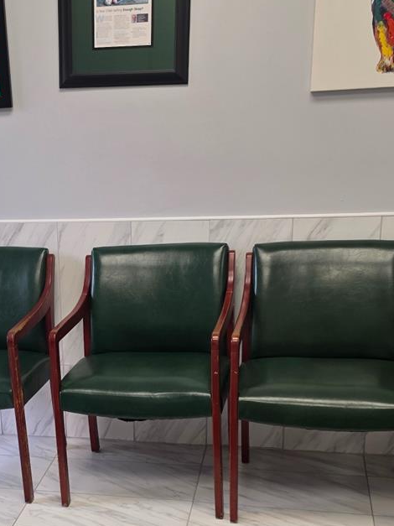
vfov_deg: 34.2
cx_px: 34
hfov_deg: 25.7
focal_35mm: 55
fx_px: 835
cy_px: 394
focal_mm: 6.3
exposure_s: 1/120
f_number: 1.7
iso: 100
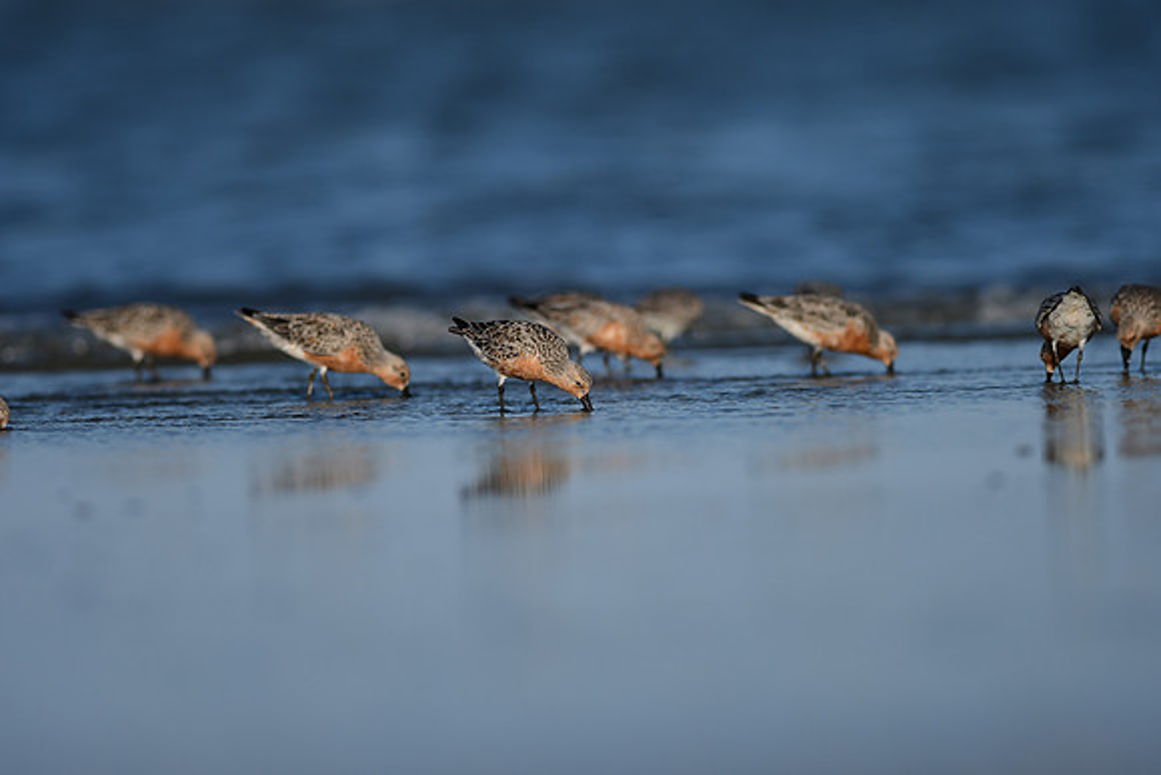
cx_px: 580
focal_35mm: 450
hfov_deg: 4.6
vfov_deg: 3.1
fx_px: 14515
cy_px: 388
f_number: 2.8
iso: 125
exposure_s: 1/5000
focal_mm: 300
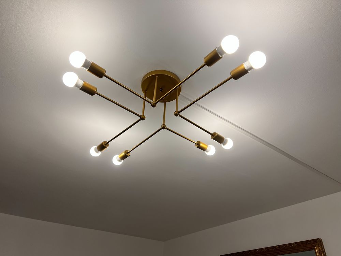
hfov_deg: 67.3
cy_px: 128
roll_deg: -1.3
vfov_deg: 53.1
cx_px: 170
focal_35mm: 26
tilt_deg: +35.4
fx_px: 256
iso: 40
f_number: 1.5
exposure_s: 1/170
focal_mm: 5.7
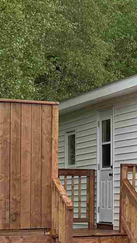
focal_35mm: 124
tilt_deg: +1.7
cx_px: 373
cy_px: 164
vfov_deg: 17.3
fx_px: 802
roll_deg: -0.3
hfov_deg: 8.6
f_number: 1.78
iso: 100
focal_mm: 6.76
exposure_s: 1/1314
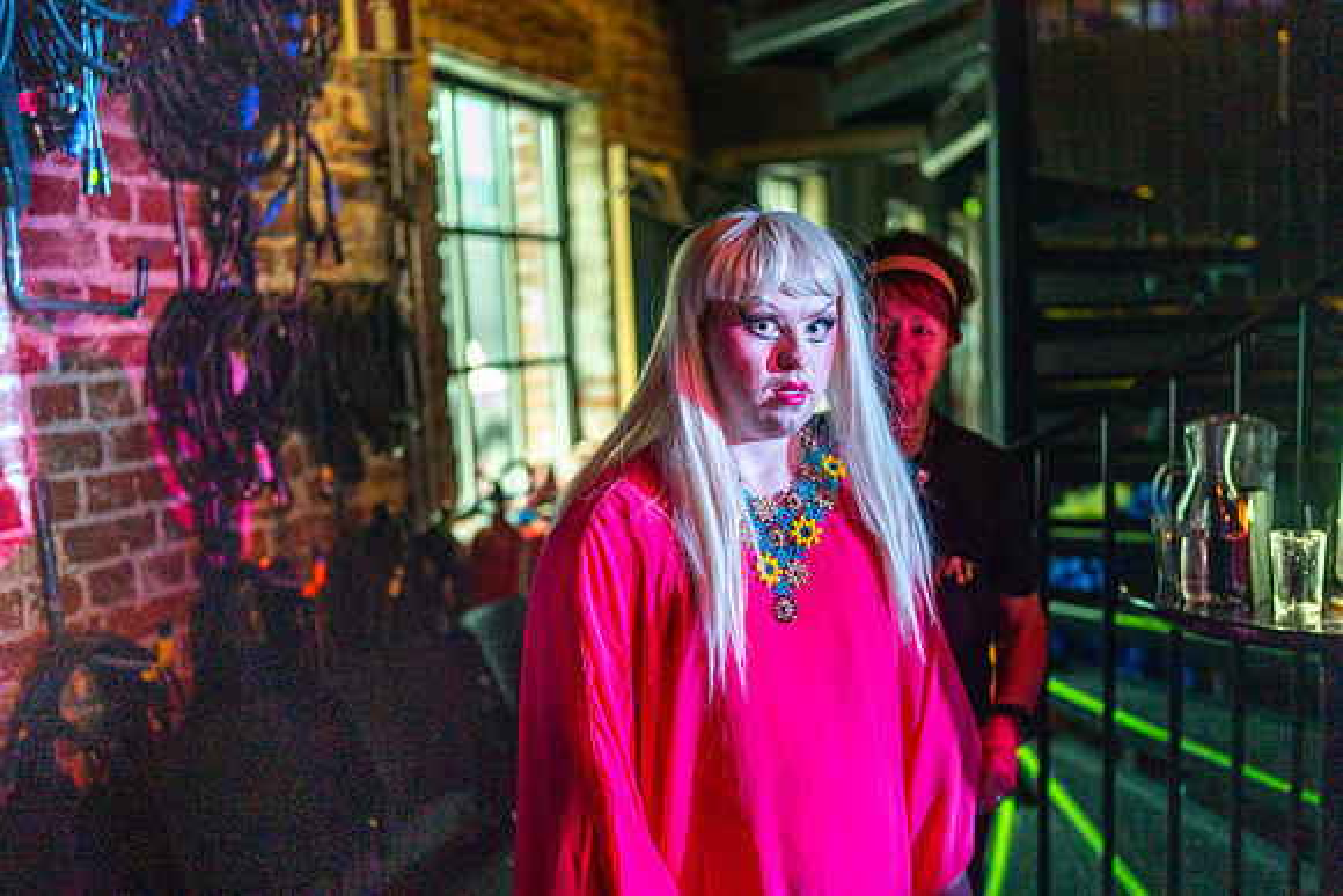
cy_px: 448
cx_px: 672
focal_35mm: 35
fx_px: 1306
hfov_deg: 54.4
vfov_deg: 37.9
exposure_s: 1/200
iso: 5000
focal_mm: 35
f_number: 1.4
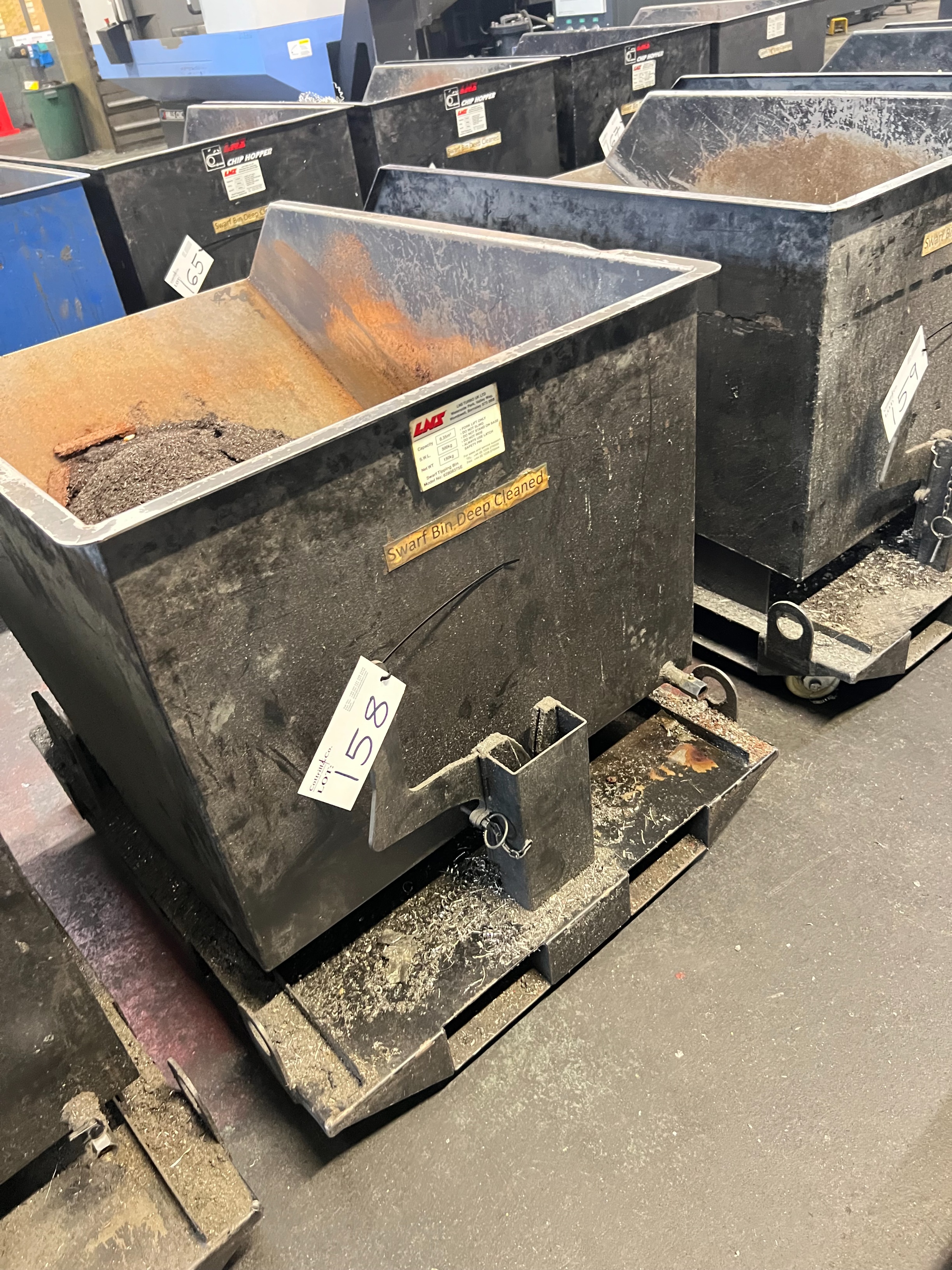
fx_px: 953
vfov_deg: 67.3
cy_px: 635
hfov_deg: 53.1
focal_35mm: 26
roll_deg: +9.2
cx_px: 476
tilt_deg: -34.1
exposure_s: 1/25
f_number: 1.5
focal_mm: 5.7
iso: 800
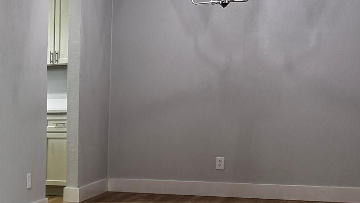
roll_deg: +1.3
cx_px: -102
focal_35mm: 77
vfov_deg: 15.4
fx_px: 735
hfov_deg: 24.3
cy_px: 201
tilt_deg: -8.7
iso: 200
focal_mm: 6.76
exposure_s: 1/120
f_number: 1.78
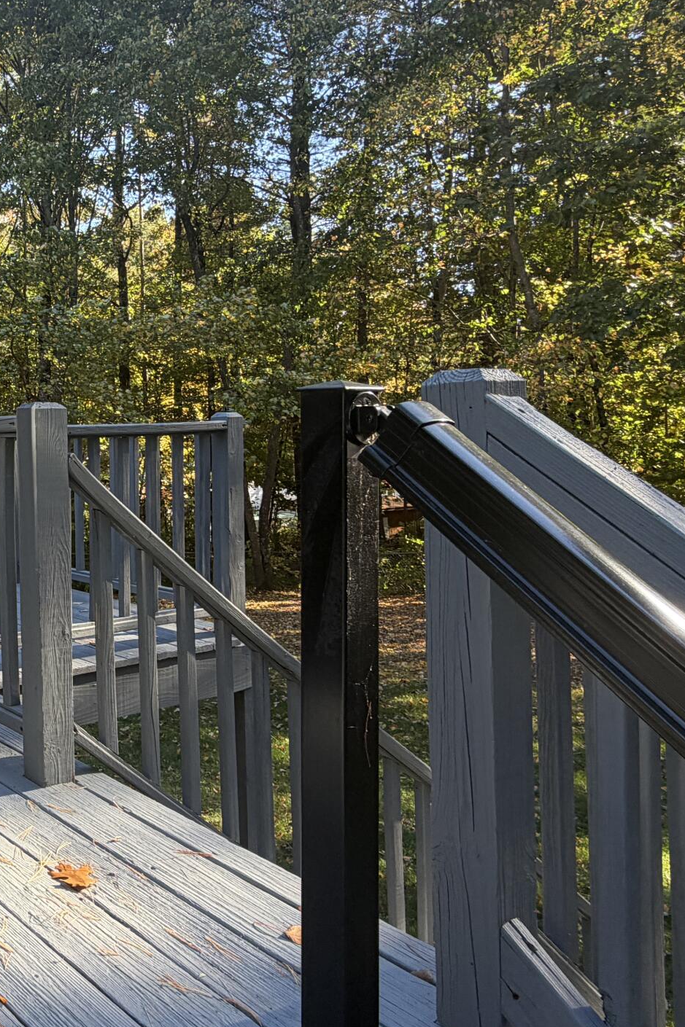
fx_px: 885
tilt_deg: +1.7
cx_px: -48
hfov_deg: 36.5
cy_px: 420
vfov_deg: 59.9
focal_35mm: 31
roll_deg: +1.2
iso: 50
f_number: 2.2
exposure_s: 1/121
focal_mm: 2.22
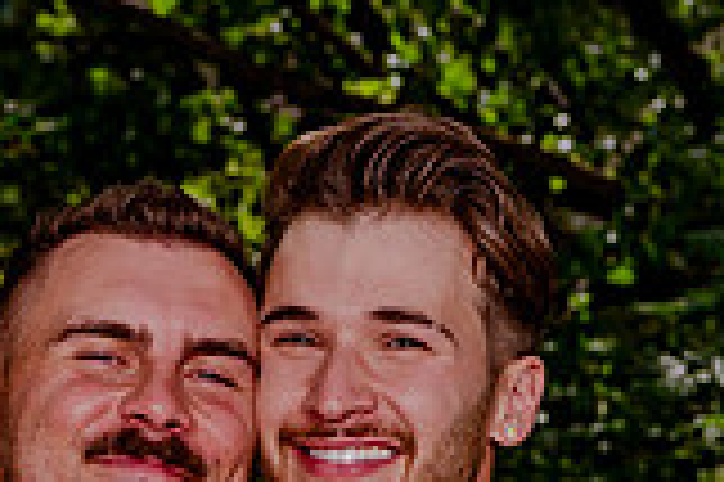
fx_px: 5545
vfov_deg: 5.0
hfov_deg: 7.5
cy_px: 578
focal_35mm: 276
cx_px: 144
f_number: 8
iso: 200
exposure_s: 1/320
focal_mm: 70
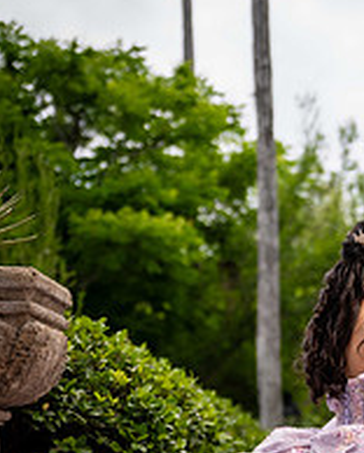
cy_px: 434
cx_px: 343
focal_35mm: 139
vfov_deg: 13.7
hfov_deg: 11.1
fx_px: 1866
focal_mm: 64
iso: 80
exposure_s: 1/1600
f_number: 2.5
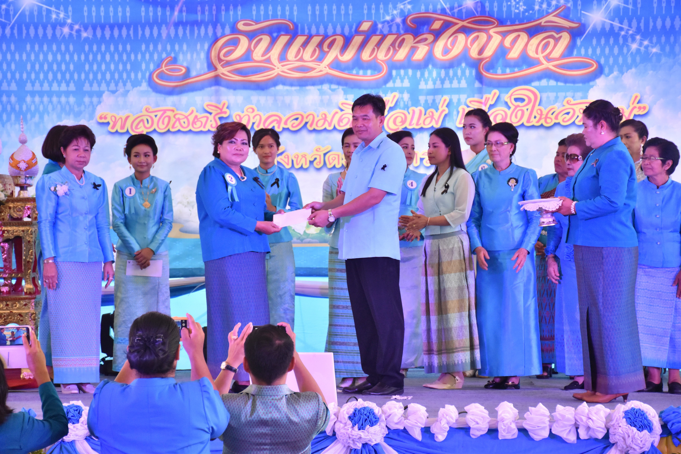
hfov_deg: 17.1
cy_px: 227
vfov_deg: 11.4
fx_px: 2270
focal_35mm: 120
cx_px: 340
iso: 2000
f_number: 5.3
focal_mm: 80
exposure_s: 1/400
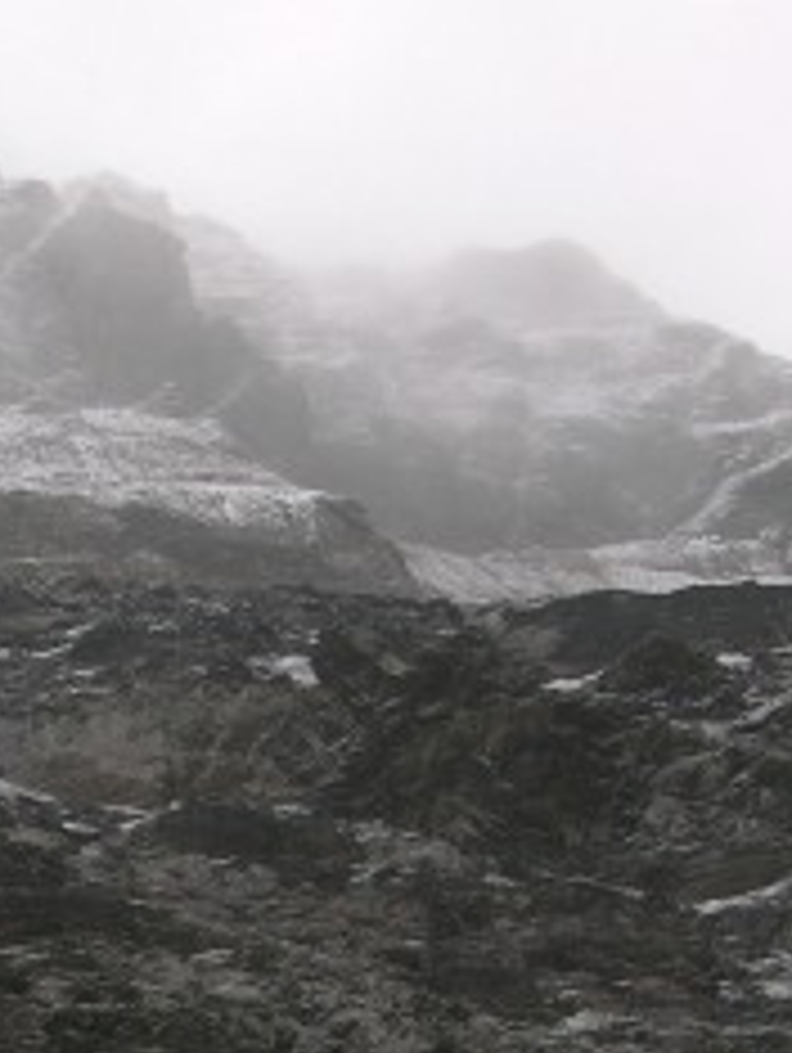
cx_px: 117
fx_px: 5786
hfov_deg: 7.8
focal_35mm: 190
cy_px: 1138
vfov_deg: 10.3
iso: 50
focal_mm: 14.7
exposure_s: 1/202
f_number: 5
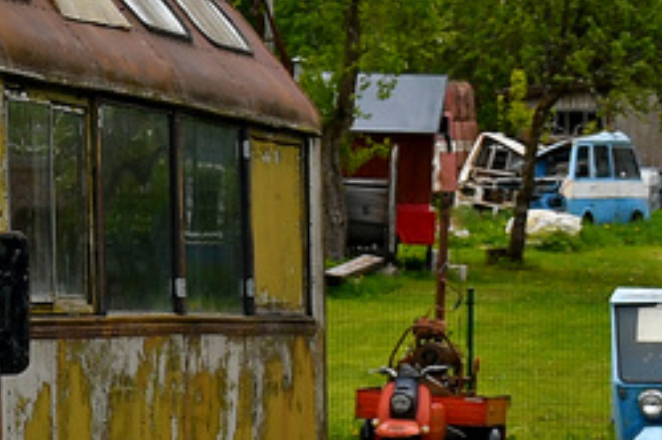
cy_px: 296
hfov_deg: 7.8
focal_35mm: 250
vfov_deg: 5.5
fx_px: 4591
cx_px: -792
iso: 200
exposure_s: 1/640
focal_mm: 32
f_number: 6.3
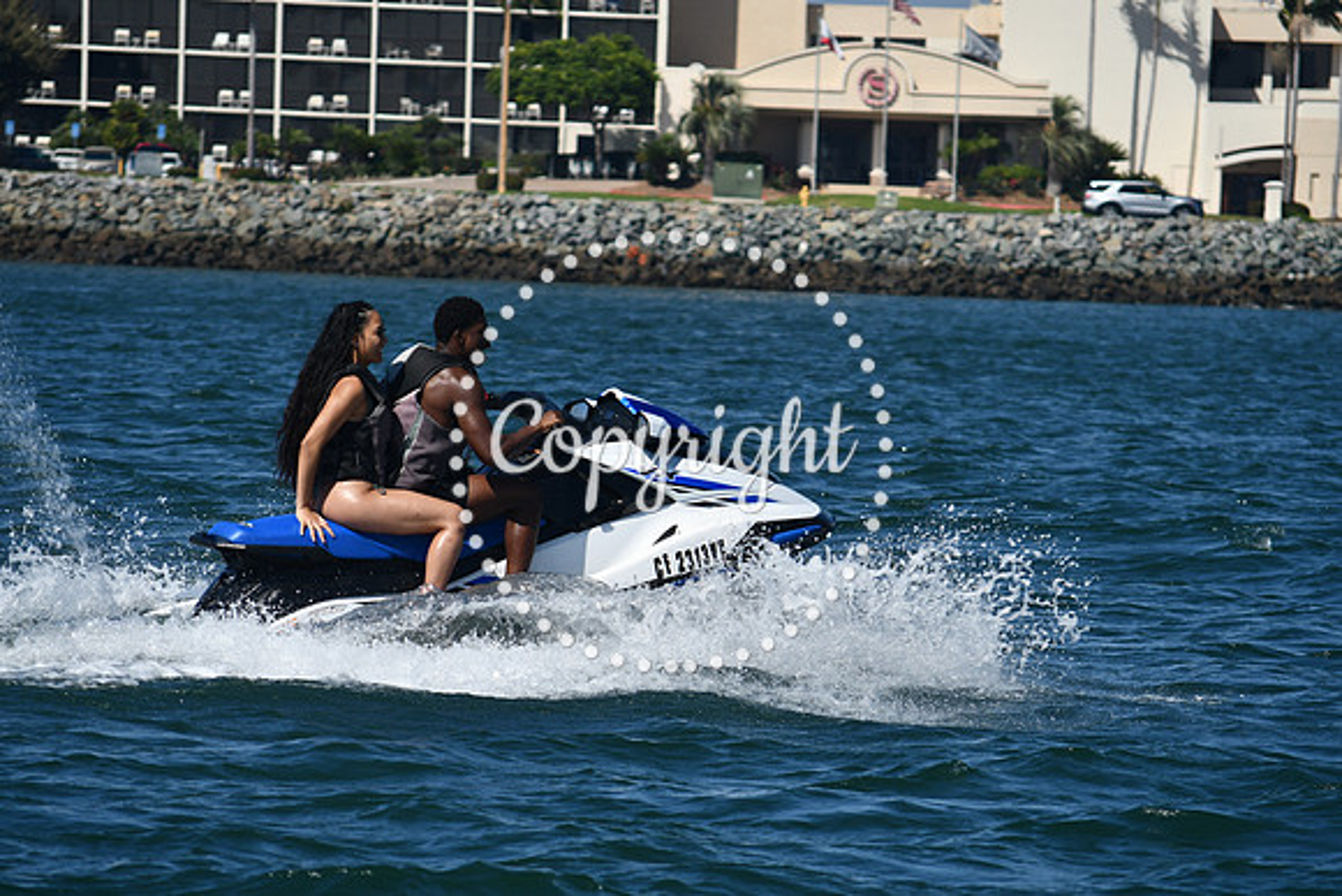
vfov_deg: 4.6
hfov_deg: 6.9
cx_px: 671
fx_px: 11185
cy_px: 448
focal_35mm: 300
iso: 100
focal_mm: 200
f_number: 9
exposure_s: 1/640
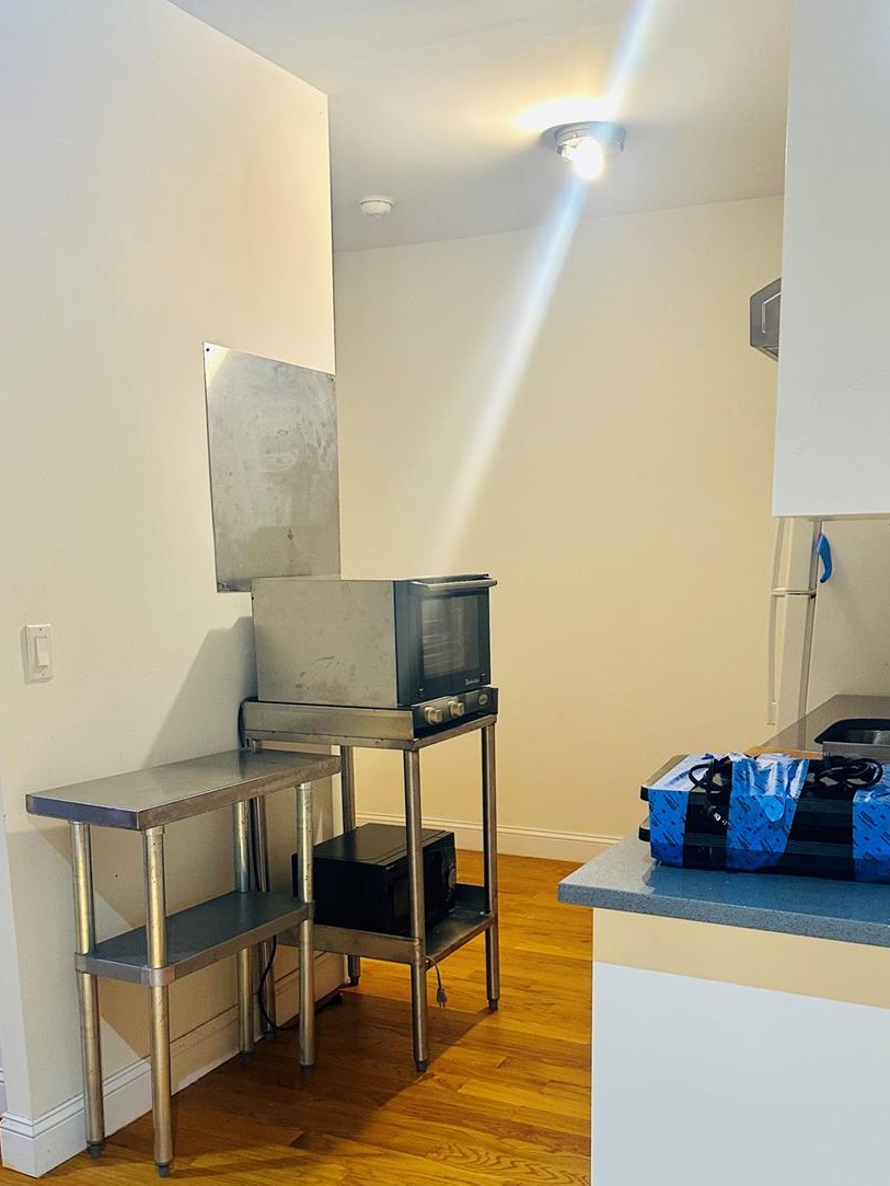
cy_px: 812
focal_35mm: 34
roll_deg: -0.8
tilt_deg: -11.2
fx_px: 1166
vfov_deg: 52.7
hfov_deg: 41.8
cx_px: 467
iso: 250
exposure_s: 1/60
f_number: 1.78
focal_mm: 6.86
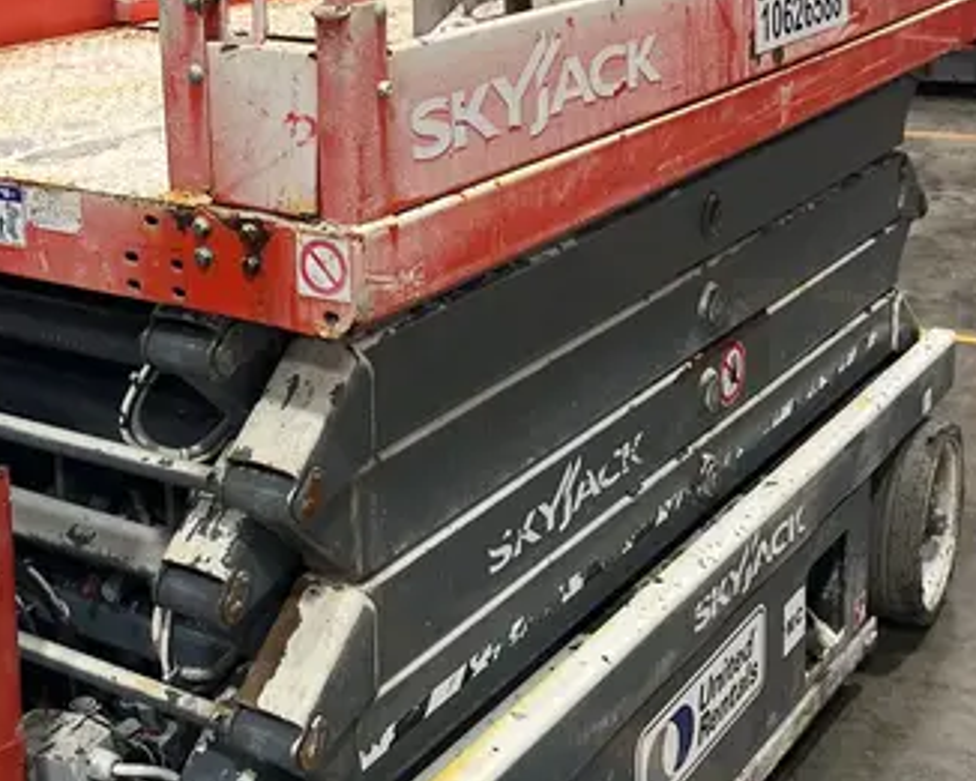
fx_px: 1647
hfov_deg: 32.8
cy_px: 214
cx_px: 335
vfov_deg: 26.4
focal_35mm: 57
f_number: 1.6
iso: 160
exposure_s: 1/41
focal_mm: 5.1
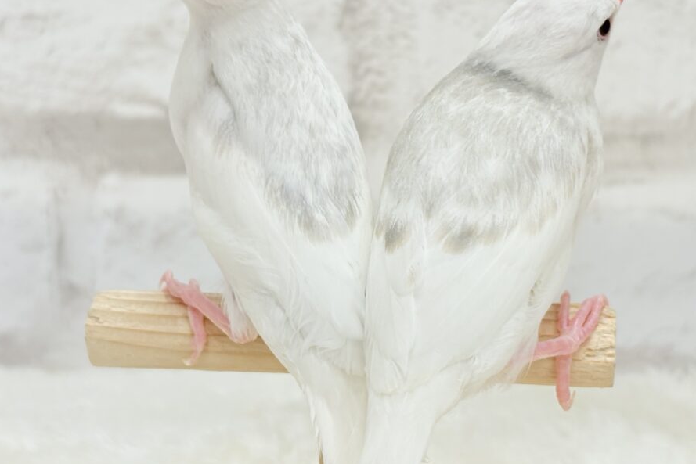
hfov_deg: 27.7
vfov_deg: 18.6
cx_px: 403
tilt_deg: -8.6
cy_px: 149
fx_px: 1411
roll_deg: -0.1
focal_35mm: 73
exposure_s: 1/100
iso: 50
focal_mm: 5.96
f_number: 1.6
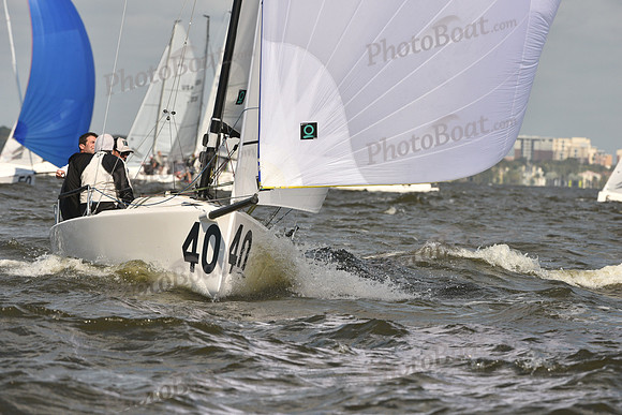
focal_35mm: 400
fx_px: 6912
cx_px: 311
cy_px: 208
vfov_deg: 3.4
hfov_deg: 5.2
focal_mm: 400
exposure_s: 1/1250
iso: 500
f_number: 11
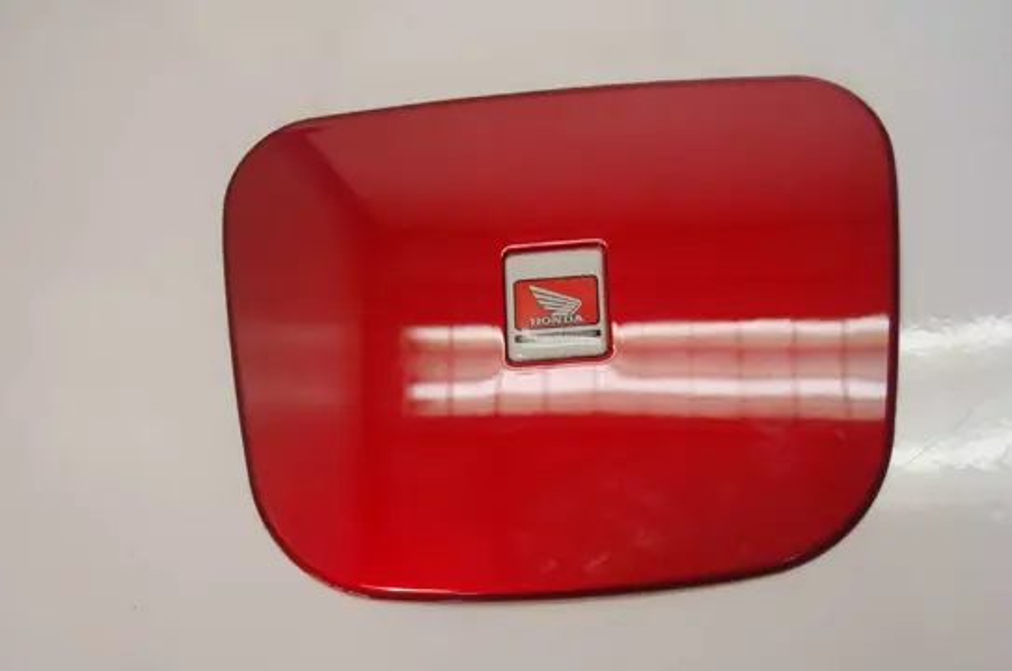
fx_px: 1936
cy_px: 336
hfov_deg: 29.3
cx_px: 506
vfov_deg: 19.7
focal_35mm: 69
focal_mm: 46
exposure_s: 1/80
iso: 400
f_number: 5.3
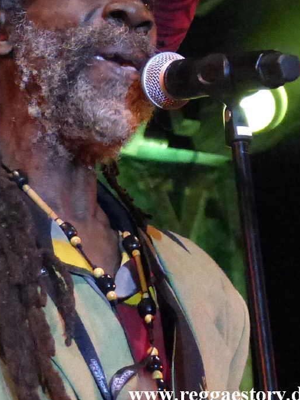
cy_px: 119
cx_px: 107
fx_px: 1919
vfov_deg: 11.9
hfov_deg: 8.9
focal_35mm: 166
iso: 1600
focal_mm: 20.5
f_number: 2.8
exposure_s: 1/160
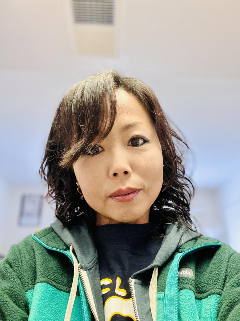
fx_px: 277
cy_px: 160
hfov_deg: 46.8
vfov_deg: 60.0
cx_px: 120
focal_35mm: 30
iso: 400
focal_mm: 2.71
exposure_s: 1/30
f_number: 2.2
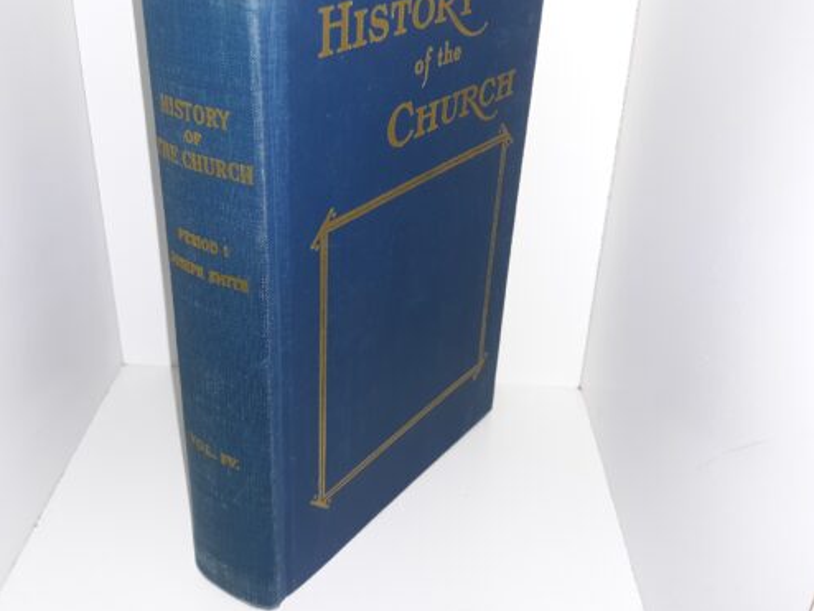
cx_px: 346
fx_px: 800
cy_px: 250
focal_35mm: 34
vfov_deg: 41.7
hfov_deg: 53.7
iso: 64
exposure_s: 1/100
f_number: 1.7
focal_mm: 3.7
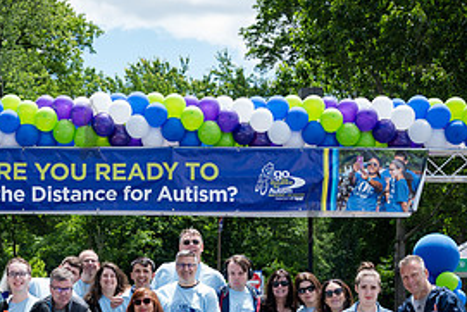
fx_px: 1168
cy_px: 318
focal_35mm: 90
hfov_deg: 22.3
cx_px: 83
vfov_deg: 14.9
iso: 400
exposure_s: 1/500
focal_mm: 38
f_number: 7.1
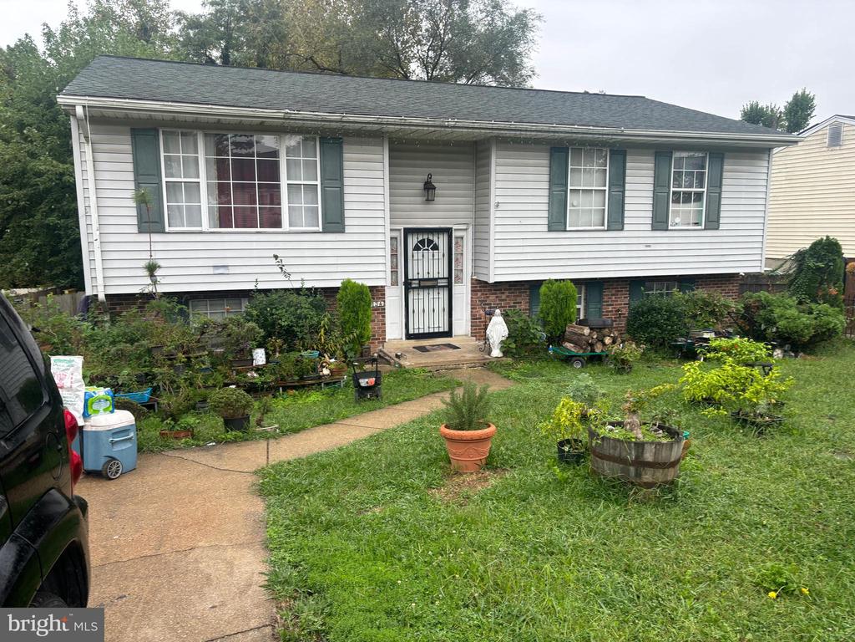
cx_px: 428
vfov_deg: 53.1
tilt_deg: -7.9
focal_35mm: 26
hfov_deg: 67.3
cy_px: 321
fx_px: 642
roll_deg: -0.1
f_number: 1.6
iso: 80
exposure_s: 1/121
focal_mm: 5.96
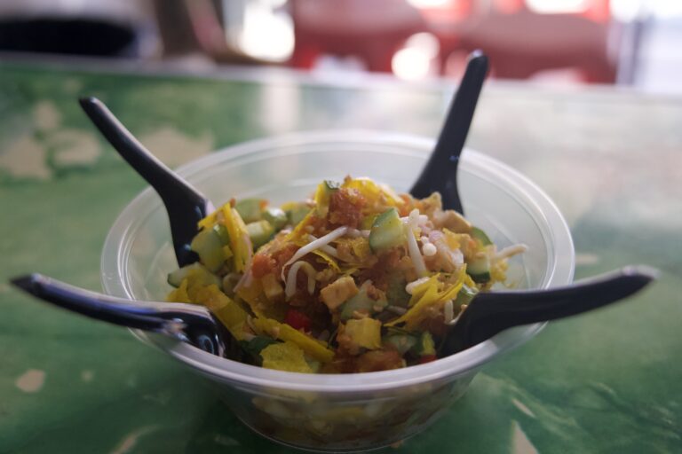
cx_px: 341
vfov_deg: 33.4
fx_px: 758
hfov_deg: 48.5
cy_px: 227
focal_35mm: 40
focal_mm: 40
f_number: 4
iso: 5000
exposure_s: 1/1000
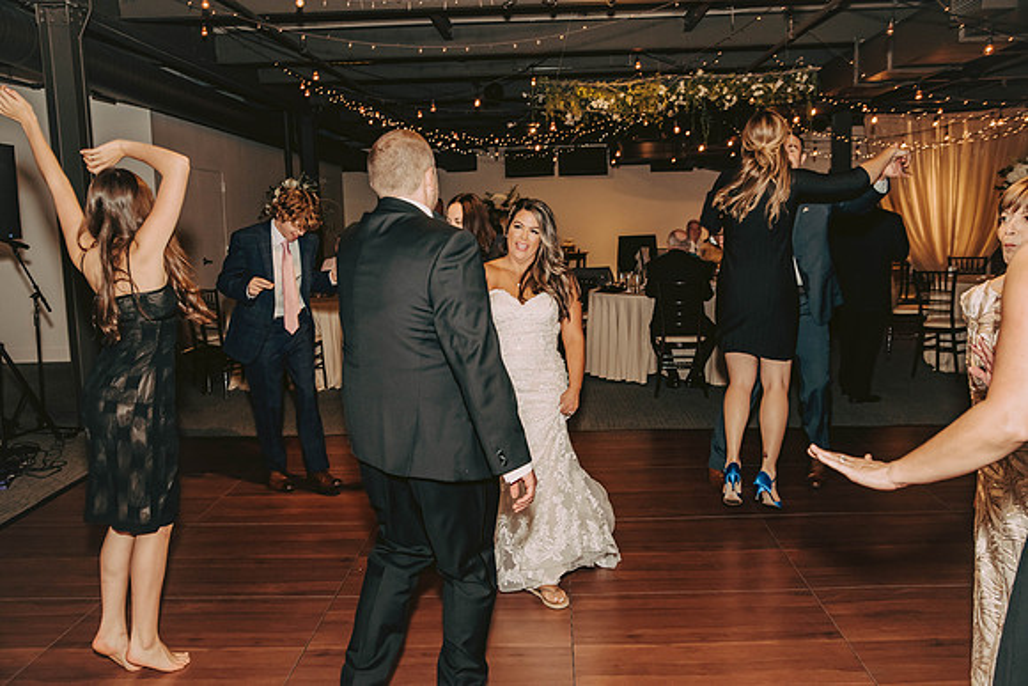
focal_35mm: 35
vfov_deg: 37.9
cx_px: 514
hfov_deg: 54.4
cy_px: 343
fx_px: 1000
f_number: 4.5
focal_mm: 35
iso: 1250
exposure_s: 1/125
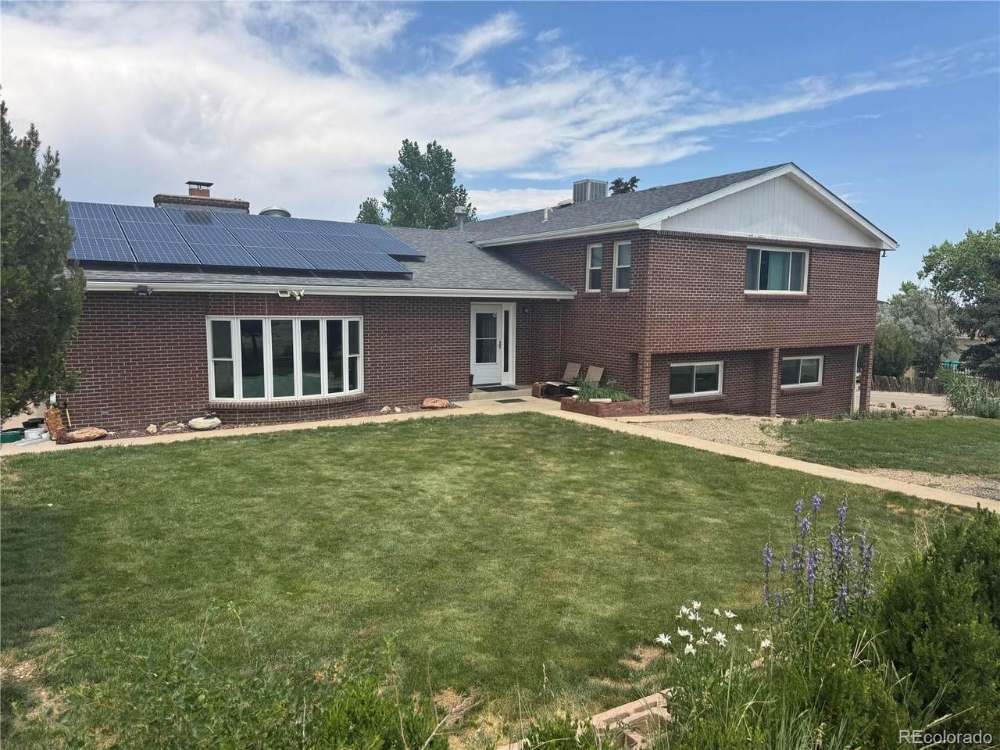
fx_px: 693
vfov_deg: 56.8
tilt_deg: -6.3
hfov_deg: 71.6
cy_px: 375
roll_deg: -1.0
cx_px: 500
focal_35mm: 24
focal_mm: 6.76
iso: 80
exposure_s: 1/3802
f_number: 1.78
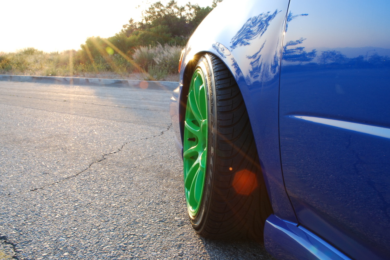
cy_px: 131
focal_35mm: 34
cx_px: 191
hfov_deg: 55.8
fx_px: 368
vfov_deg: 38.9
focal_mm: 22
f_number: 16
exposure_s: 1/4
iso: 100
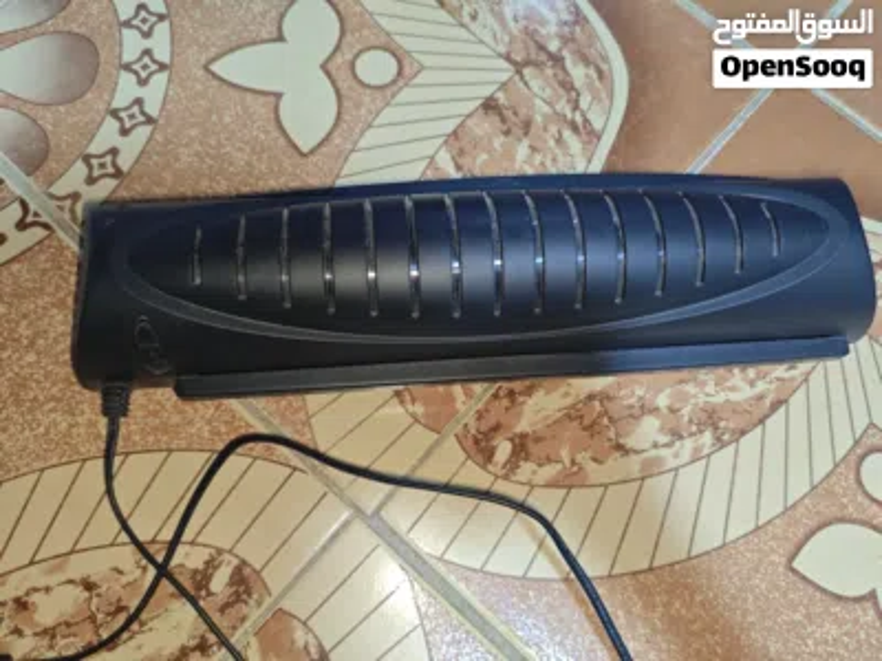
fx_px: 662
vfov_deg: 53.1
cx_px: 441
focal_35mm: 26
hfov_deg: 67.3
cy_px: 330
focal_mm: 4.94
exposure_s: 1/33.3
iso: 160
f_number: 1.59
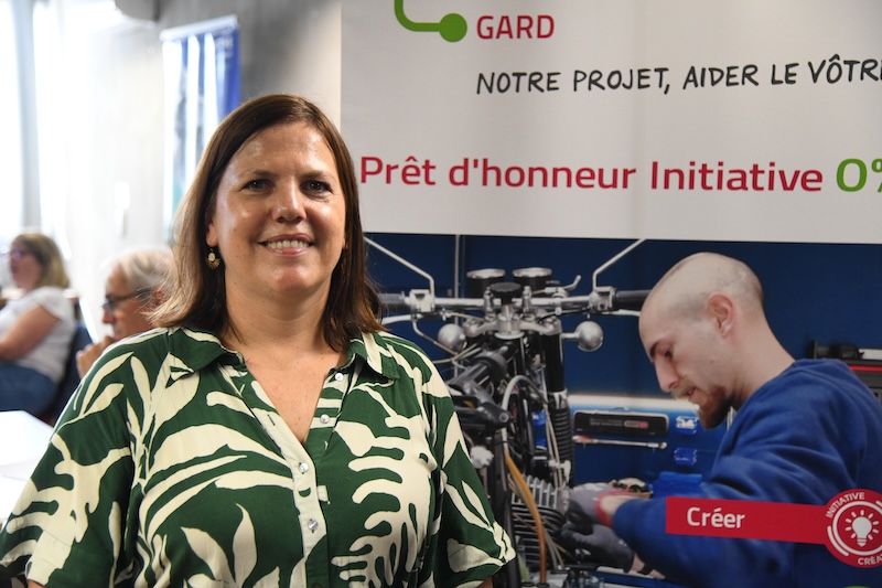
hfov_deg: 36.3
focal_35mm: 55
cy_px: 294
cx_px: 441
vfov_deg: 24.6
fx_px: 1347
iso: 2500
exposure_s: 1/160
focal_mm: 55
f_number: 4
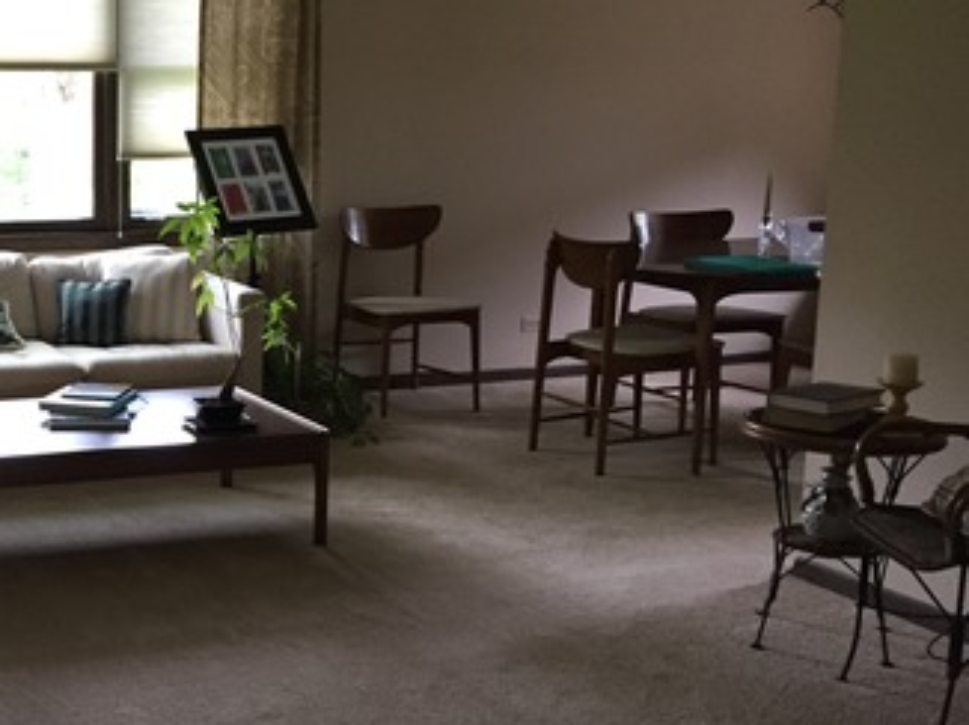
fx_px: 1594
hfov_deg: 31.9
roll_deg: +1.7
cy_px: 398
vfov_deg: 25.6
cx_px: 65
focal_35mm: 57
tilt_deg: -11.1
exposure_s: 1/30
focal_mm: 4.15
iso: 160
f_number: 2.2
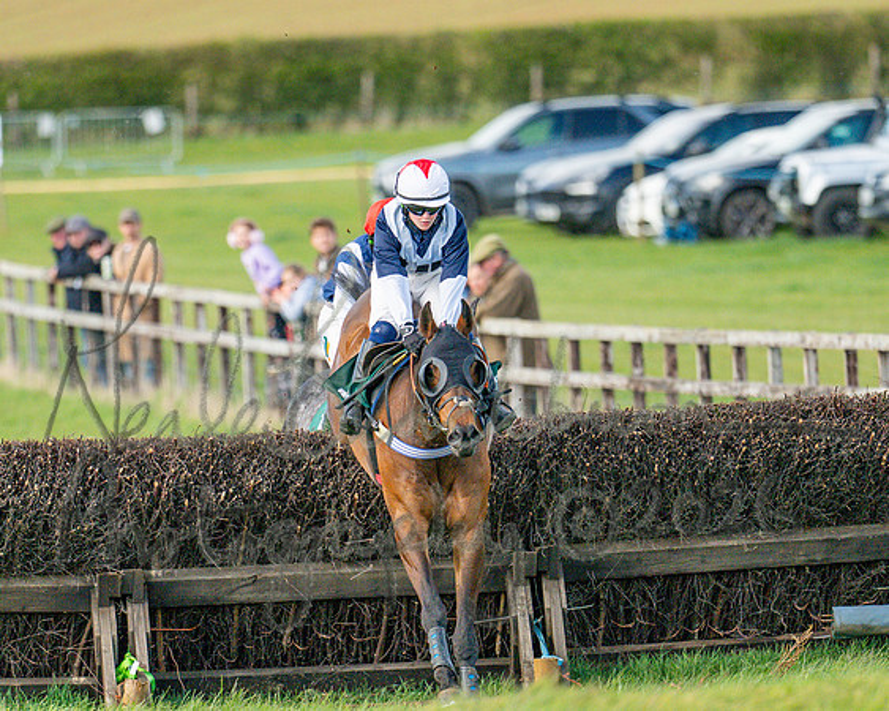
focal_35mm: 880
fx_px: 23151
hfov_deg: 2.2
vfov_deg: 1.8
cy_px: 251
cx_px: 297
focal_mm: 400
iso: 400
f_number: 4.5
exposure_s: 1/2000
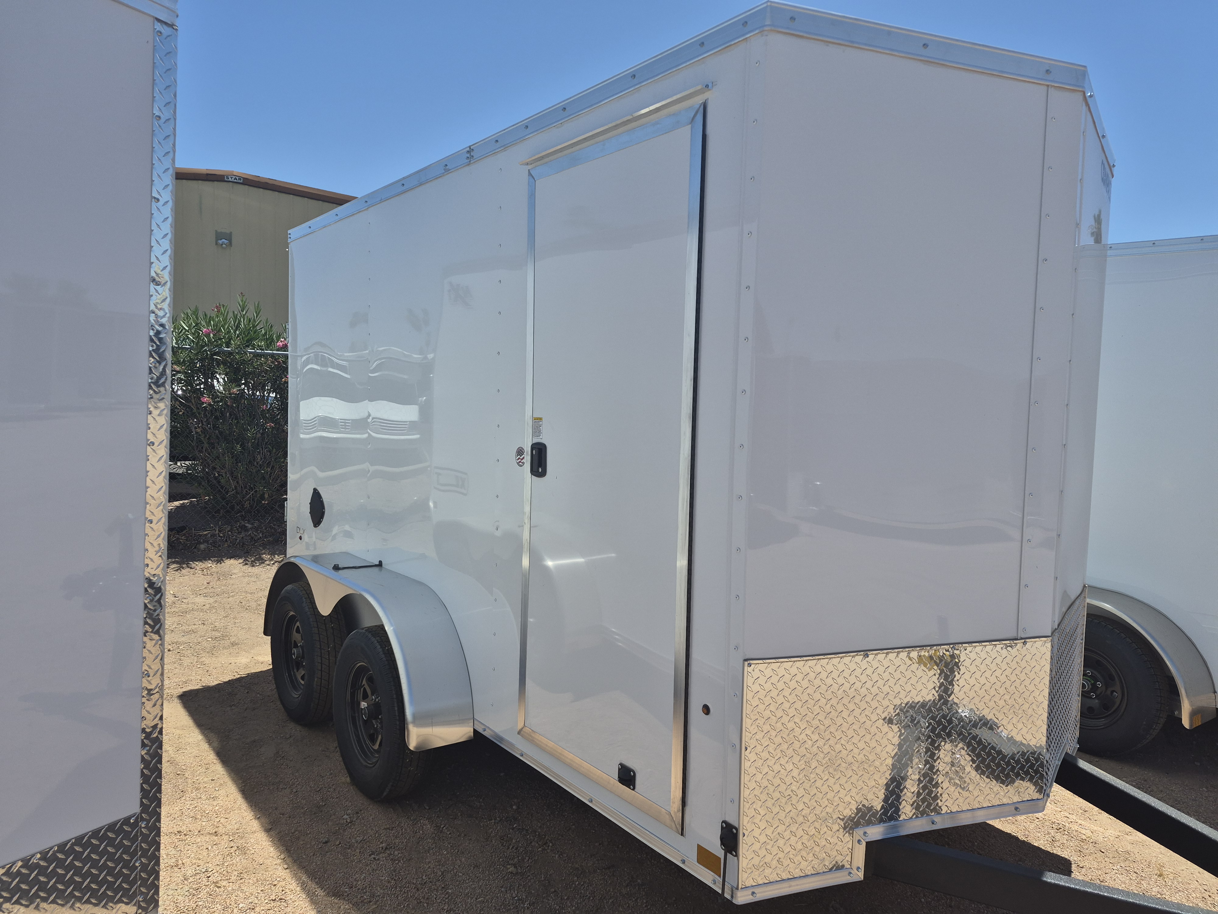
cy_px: 457
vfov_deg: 58.9
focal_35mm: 23
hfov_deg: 73.9
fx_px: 809
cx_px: 609
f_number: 1.8
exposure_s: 1/6144
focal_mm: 5.4
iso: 80
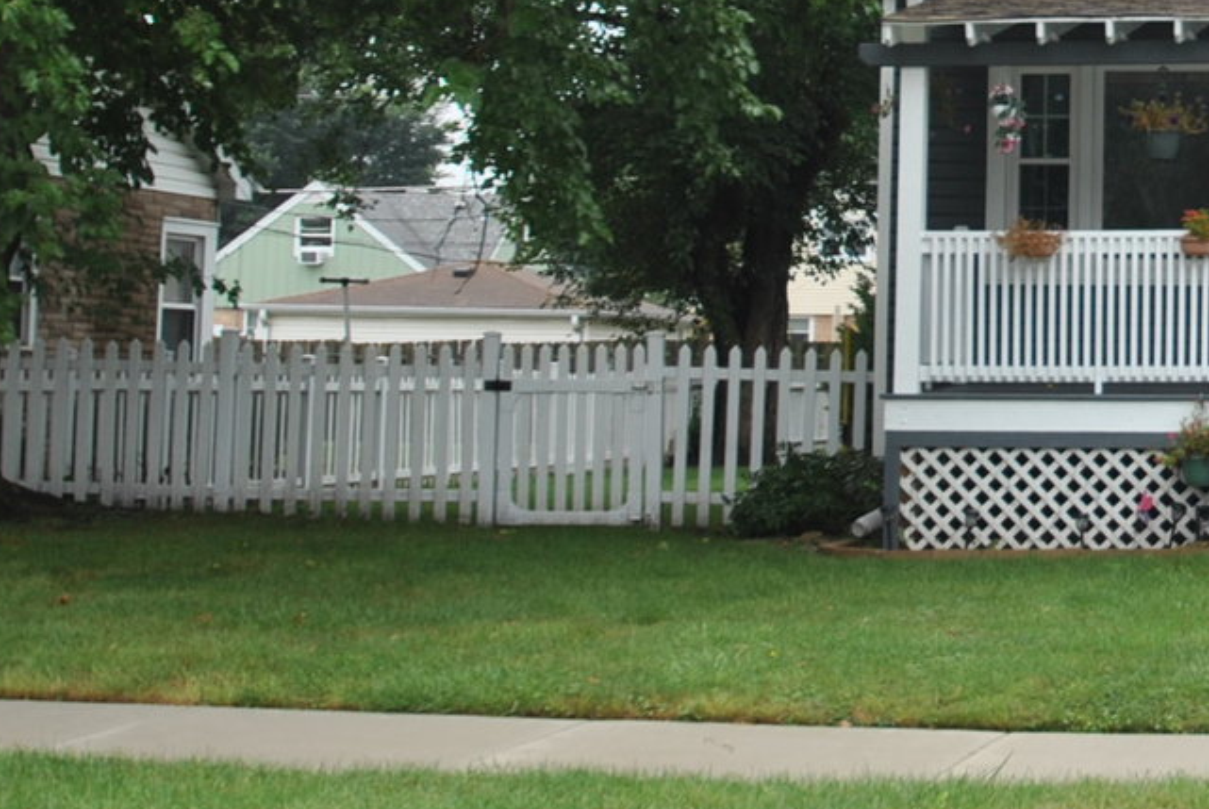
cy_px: 60
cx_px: 1402
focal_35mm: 83
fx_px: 2791
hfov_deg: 22.7
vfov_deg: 16.3
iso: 100
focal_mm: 22
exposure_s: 1/200
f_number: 4.5
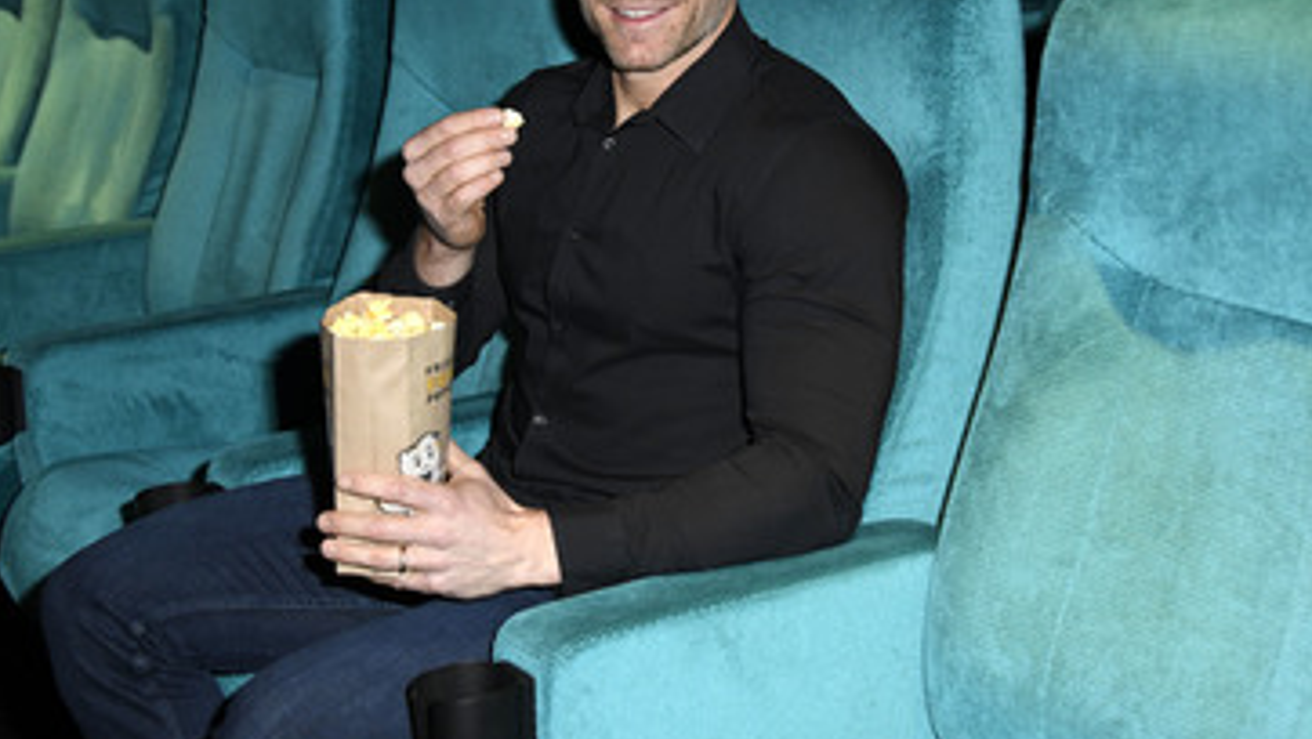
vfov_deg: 16.5
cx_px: 578
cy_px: 235
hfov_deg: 28.9
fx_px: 2541
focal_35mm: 73
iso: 3200
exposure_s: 1/60
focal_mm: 56
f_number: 6.3
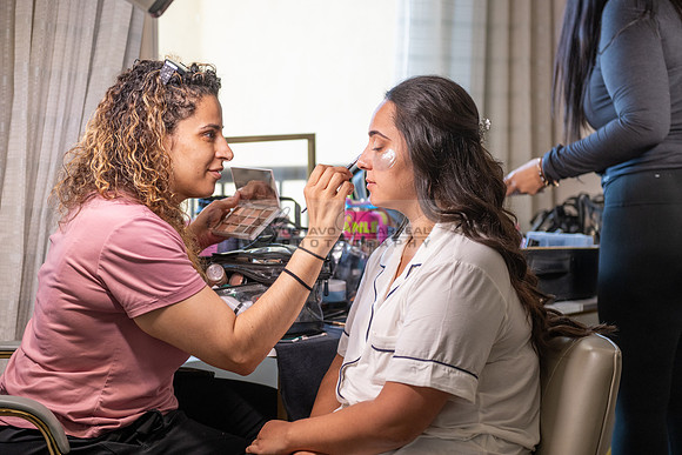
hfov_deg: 28.8
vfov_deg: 19.5
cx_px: 341
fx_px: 1326
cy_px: 228
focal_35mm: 70
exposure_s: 1/200
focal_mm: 70
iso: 800
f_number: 2.8
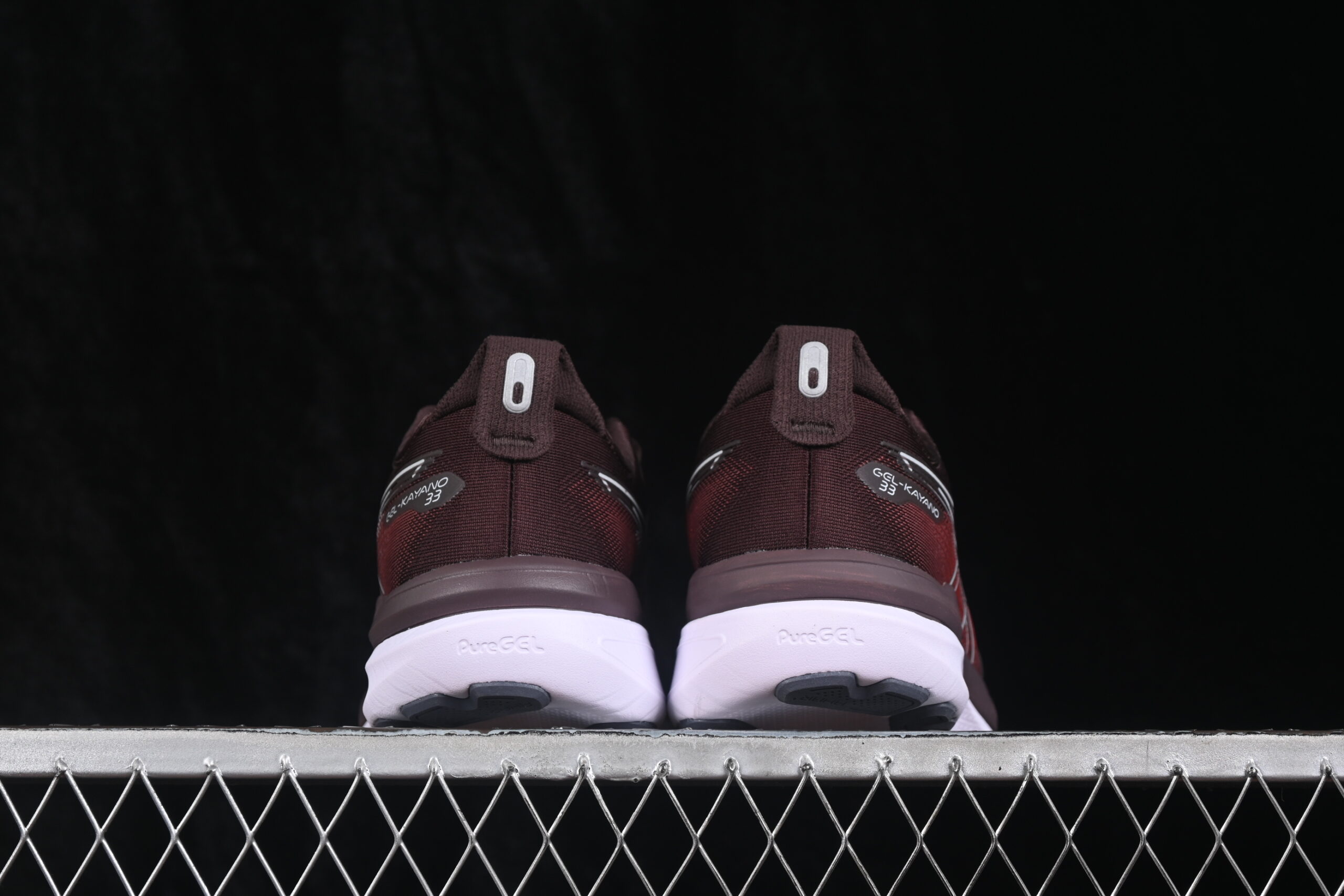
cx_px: 672
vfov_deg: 18.2
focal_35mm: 75
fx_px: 2800
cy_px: 448
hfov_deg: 27.0
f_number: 6.3
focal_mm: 50
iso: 160
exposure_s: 1/60
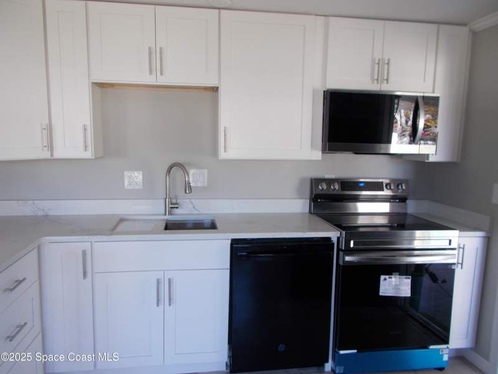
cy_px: 187
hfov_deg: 67.3
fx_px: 374
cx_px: 249
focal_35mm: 26
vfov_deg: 53.1
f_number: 3.2
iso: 80
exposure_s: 1/30
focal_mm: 4.6
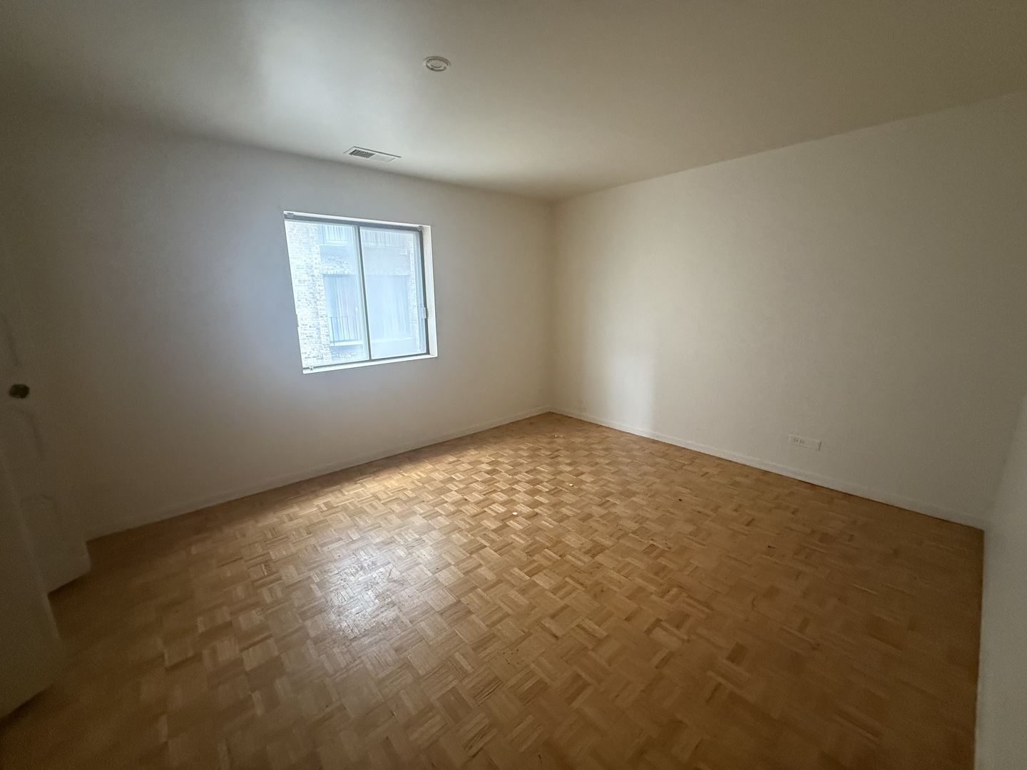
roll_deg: +2.1
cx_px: 514
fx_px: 415
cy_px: 385
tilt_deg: -9.4
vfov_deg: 85.7
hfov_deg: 102.1
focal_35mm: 14
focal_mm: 2.22
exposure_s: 1/60
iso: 640
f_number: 2.2
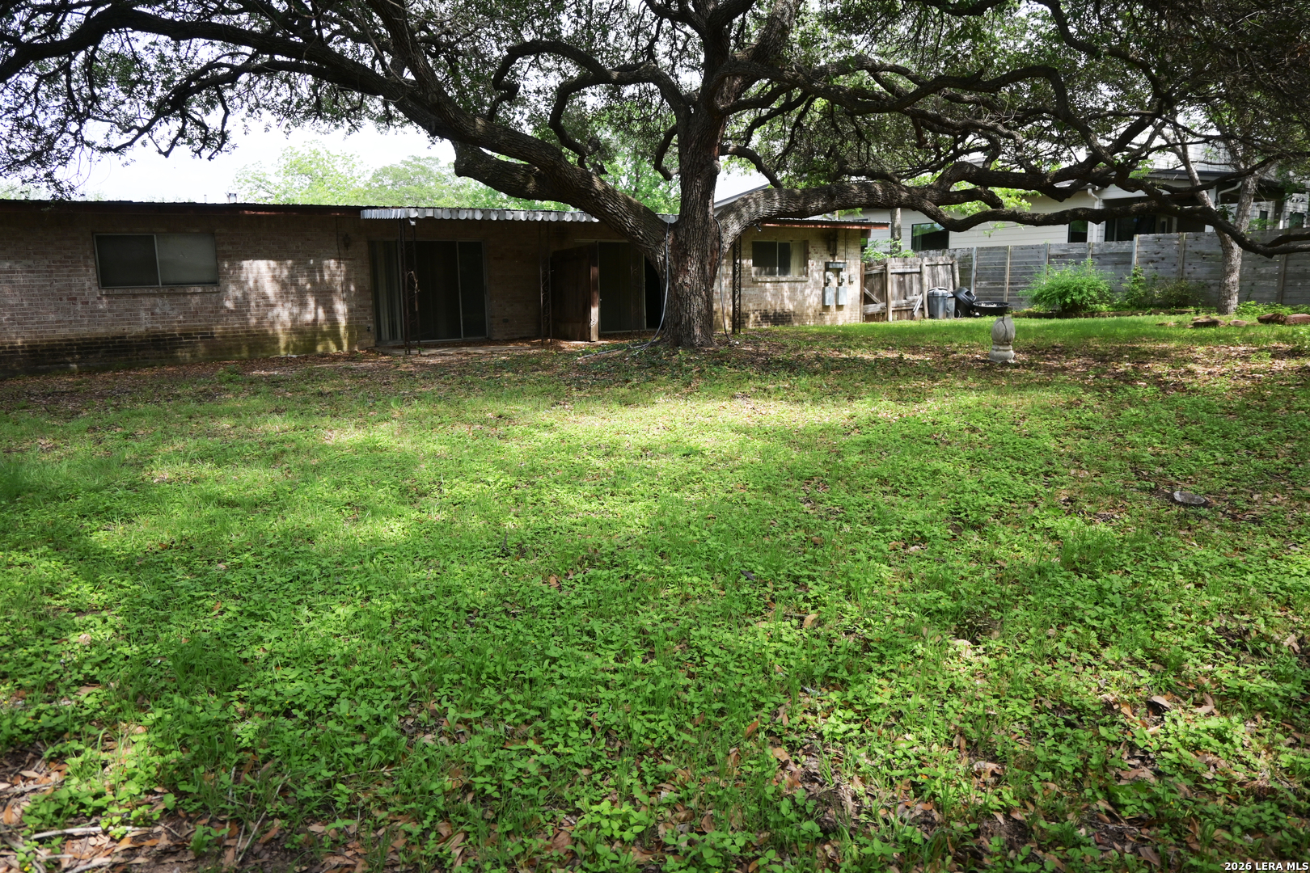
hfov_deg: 70.4
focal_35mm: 26
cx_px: 655
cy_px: 436
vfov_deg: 50.4
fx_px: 928
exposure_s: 1/800
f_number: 3.5
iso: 200
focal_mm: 17
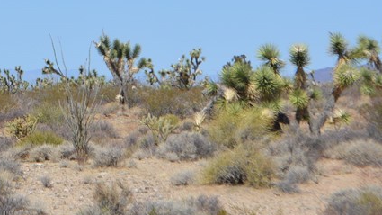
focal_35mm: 220
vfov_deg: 5.5
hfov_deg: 9.7
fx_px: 2232
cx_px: -15
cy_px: 45
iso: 400
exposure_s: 1/2000
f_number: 7.1
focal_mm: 55
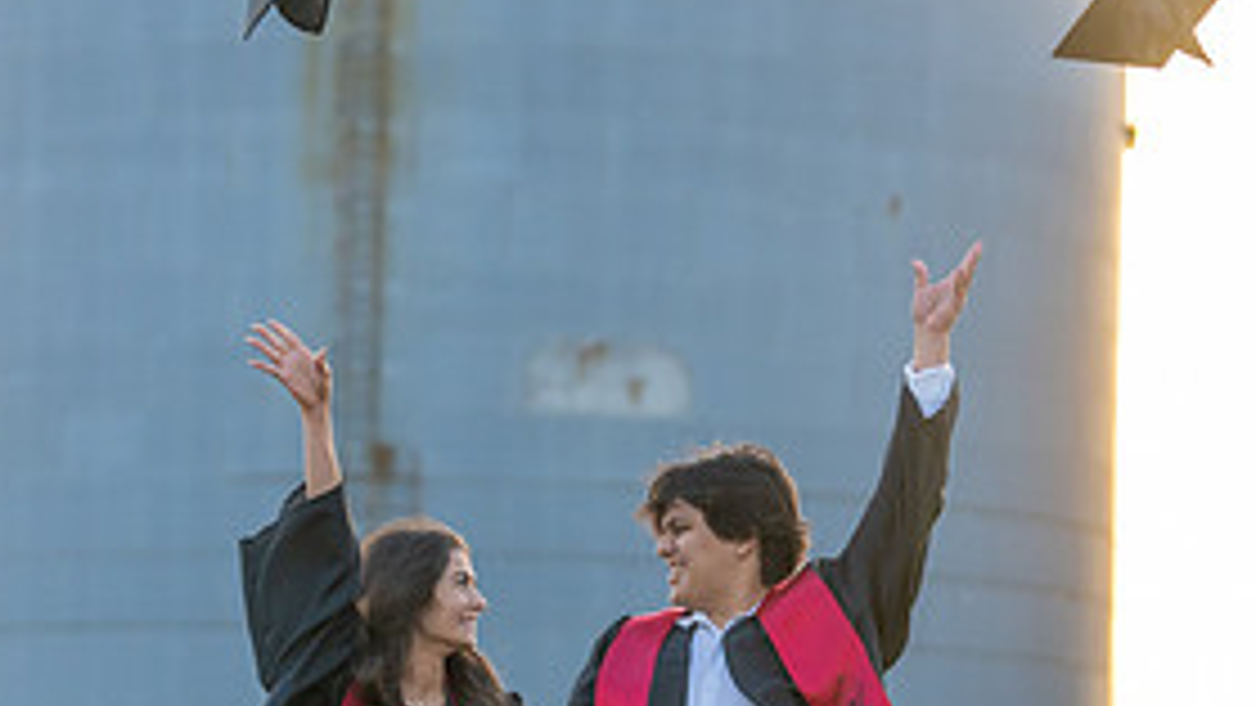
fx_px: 6395
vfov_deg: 6.3
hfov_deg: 11.2
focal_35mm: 192
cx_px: 666
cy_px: 591
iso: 640
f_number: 2.8
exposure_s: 1/1000
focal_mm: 88
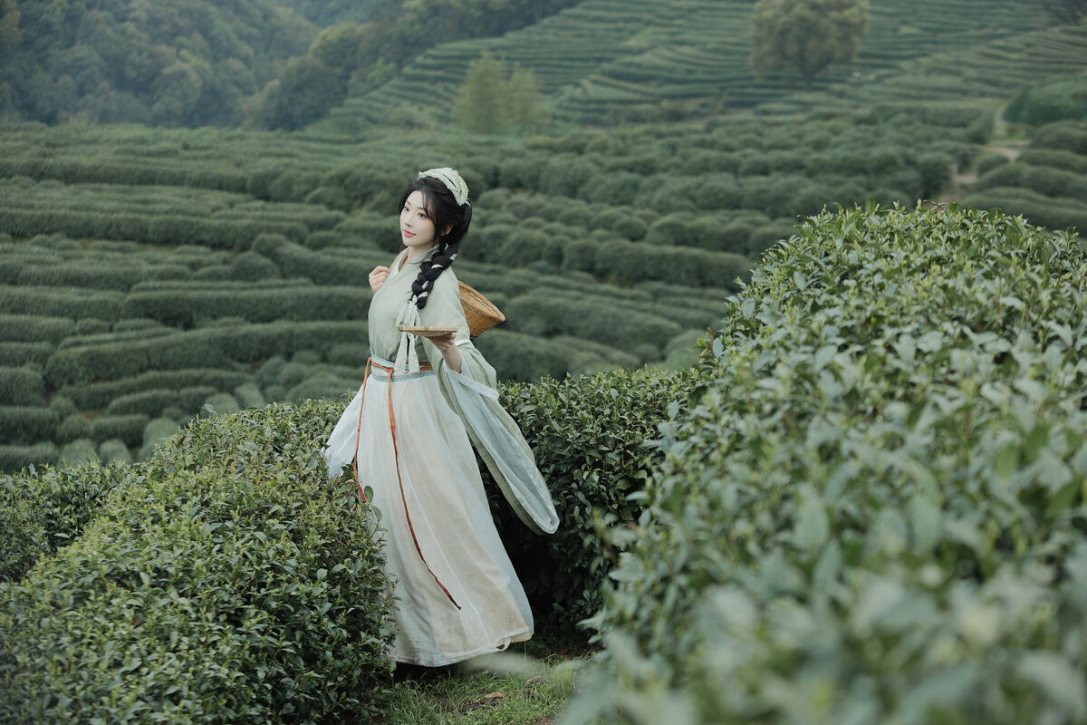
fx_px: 2264
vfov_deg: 18.2
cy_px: 362
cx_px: 544
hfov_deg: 27.0
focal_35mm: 75
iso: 400
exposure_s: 1/800
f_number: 4
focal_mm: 75
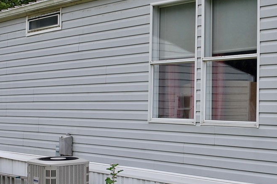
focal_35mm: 77
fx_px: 590
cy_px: 89
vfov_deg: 17.7
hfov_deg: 26.3
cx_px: 172
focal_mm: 31
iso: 200
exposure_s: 1/250
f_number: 8
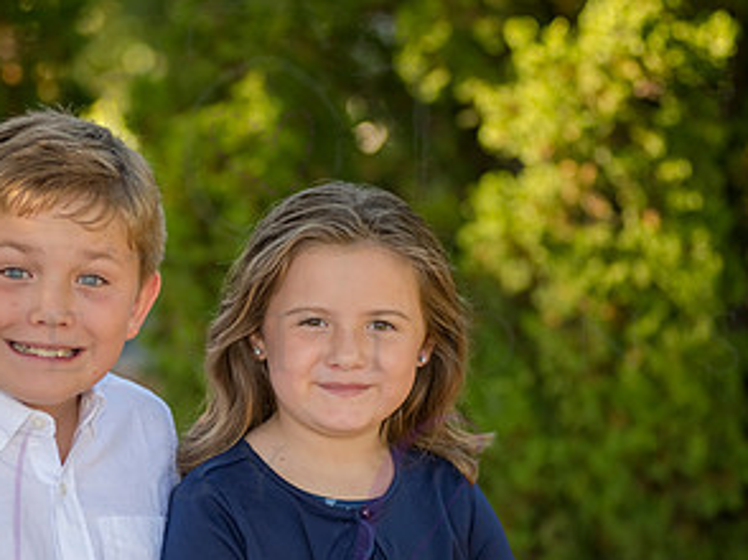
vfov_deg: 7.8
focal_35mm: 190
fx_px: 4102
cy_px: 467
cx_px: 275
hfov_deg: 10.4
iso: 400
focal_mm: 100
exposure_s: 1/500
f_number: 3.5
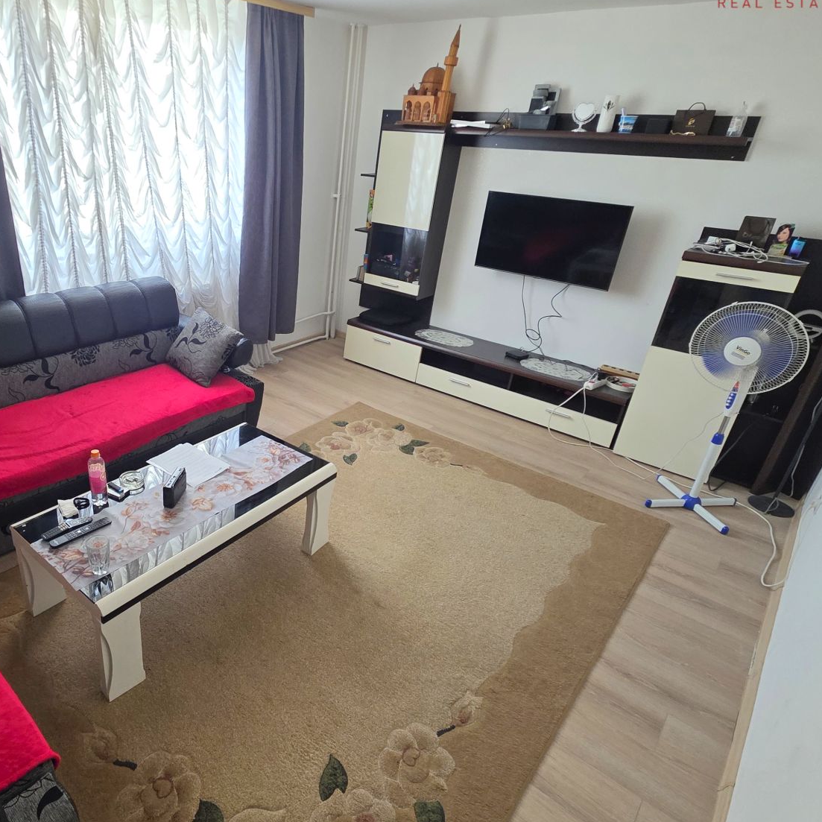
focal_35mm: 20
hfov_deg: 72.3
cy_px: 424
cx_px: 265
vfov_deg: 74.8
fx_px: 537
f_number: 1.9
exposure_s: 1/100
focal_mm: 2.2
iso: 160
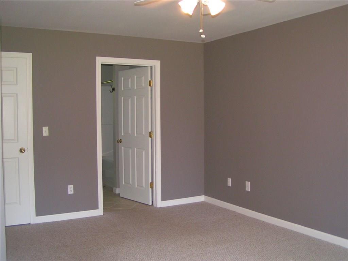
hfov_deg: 49.0
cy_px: 130
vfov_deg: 37.7
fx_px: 382
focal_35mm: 38
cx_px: 174
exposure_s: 1/40
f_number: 2.8
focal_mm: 5.8
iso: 200
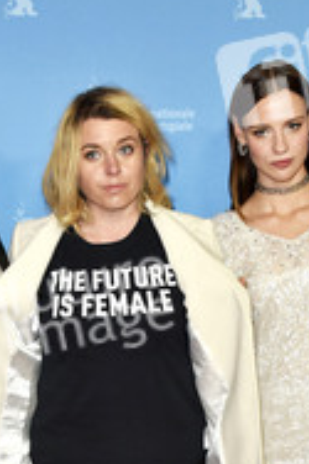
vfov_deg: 24.2
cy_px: 439
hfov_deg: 16.8
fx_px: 1045
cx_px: 119
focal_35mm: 81
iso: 800
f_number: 5.6
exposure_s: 1/125
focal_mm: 38
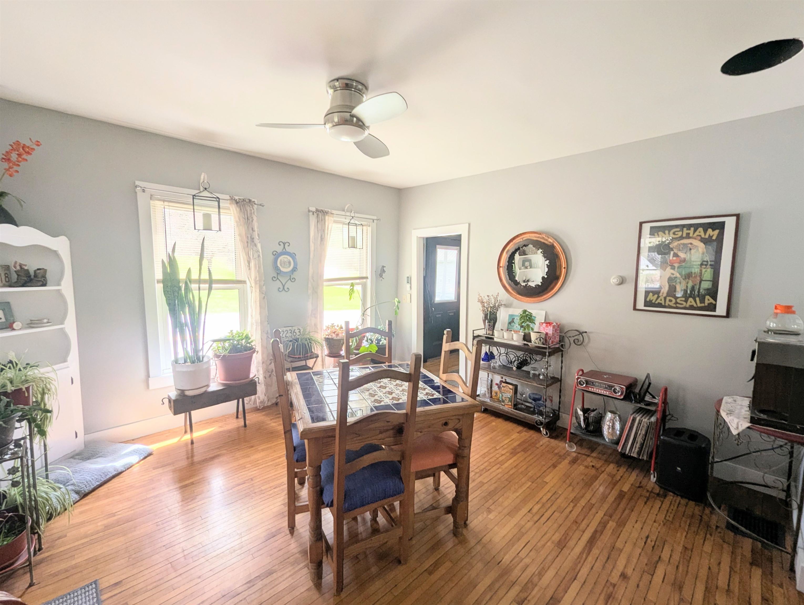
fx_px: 302
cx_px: 402
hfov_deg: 106.1
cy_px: 302
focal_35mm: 13
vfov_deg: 90.1
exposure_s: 1/188
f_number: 2.2
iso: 49
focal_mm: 1.95
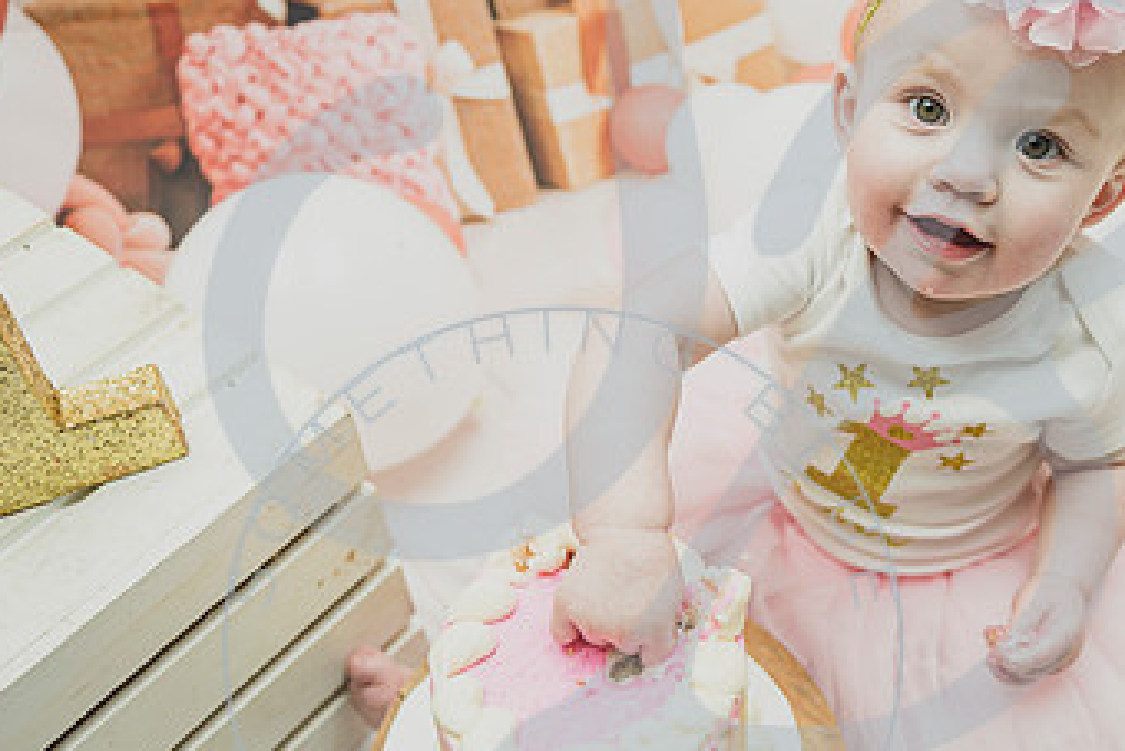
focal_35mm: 41
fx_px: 1282
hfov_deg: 46.8
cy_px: 369
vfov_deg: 32.7
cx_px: 728
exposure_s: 1/125
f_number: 2.8
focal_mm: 24
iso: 200
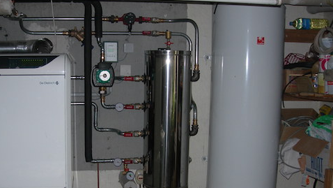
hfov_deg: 39.6
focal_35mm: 52
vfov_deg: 23.0
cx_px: 127
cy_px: 120
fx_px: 459
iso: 50
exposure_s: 1/60.1
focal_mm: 7.8
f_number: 2.8
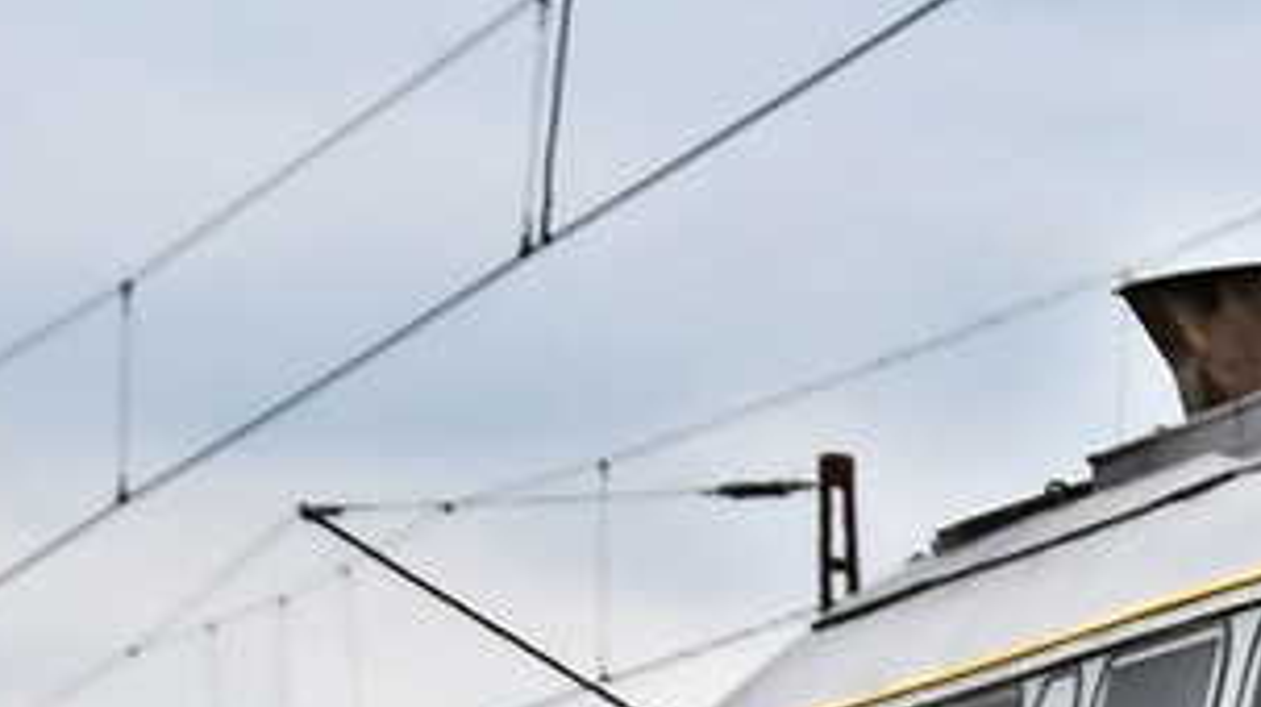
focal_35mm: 345
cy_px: 1454
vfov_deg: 3.5
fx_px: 11529
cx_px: 2343
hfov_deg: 6.1
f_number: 4.5
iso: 400
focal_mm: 35
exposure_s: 1/1250
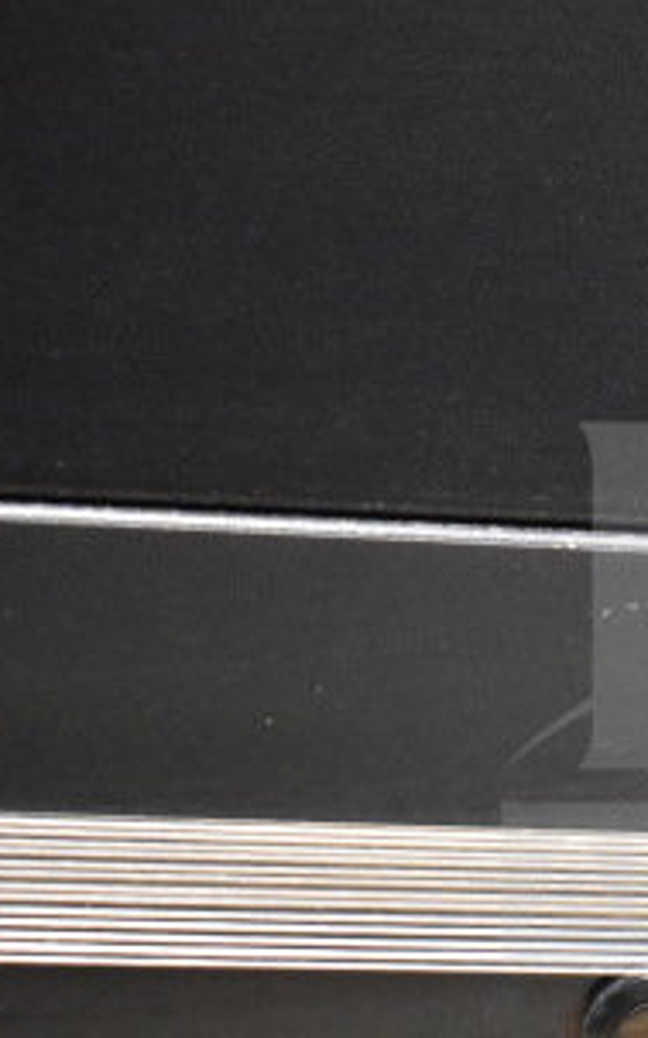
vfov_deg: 26.7
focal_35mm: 77
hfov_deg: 15.9
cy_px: 694
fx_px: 2180
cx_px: 885
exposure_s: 1/40
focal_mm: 25
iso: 7200
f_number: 4
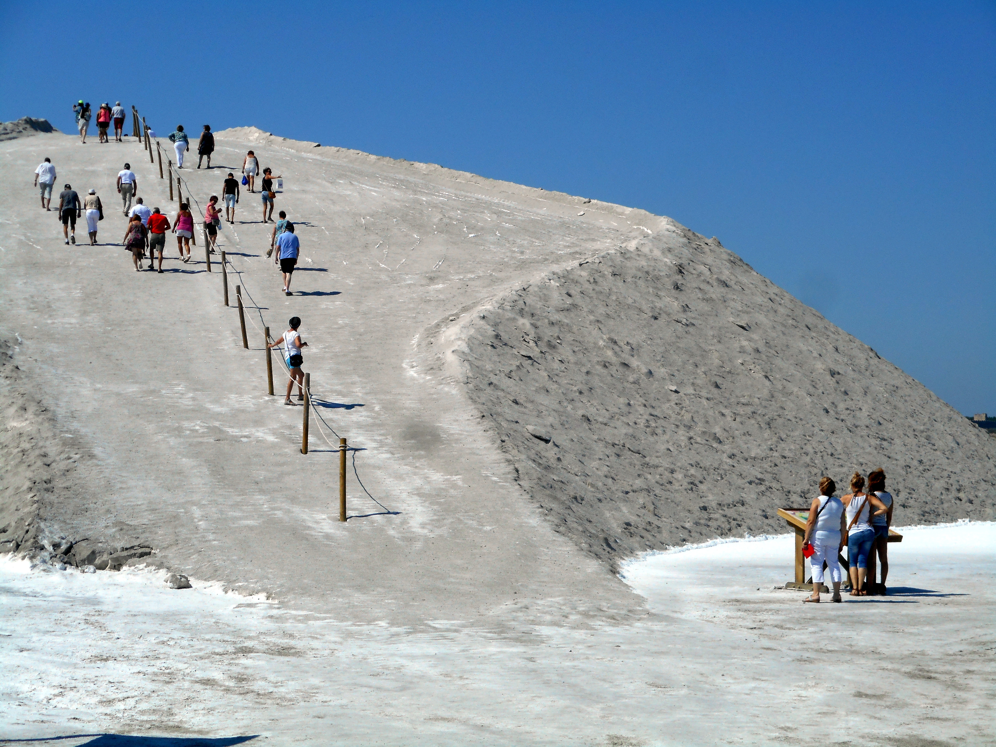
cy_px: 374
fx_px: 2216
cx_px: 498
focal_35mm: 77
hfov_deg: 25.3
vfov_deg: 19.1
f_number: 5.5
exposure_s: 1/1250
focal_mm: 13.8
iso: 80
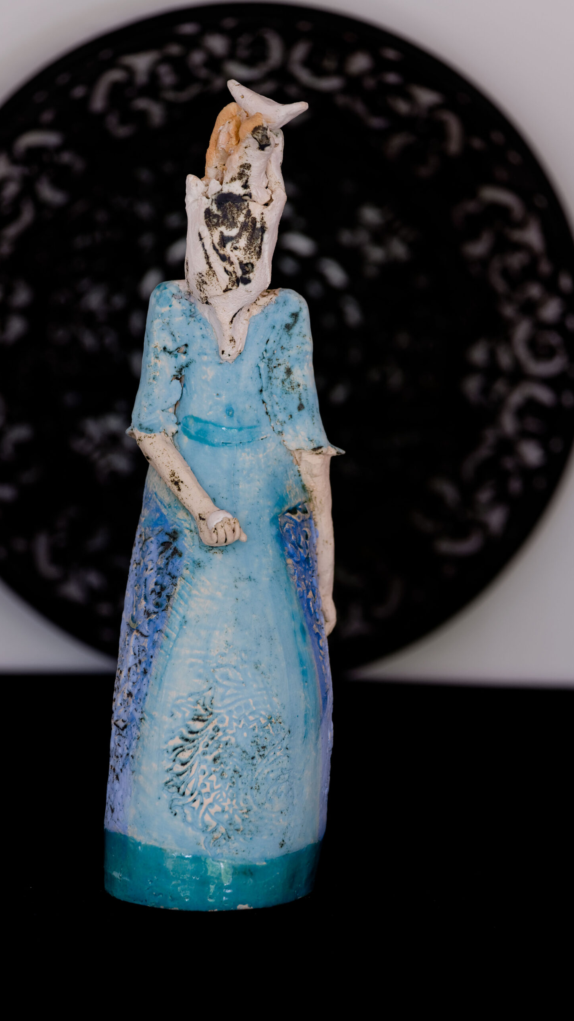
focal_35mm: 241
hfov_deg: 5.0
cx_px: 249
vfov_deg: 8.9
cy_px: 510
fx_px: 6521
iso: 500
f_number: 6.3
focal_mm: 230
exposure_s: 1/60
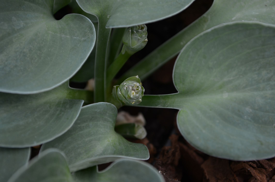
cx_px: 138
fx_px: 629
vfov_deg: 16.5
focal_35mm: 82
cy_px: 91
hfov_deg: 24.7
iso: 400
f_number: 5.6
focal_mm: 55
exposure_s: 1/200
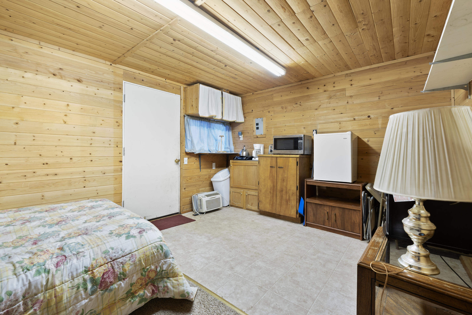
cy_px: 158
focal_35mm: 15
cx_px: 236
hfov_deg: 100.4
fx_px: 197
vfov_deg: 77.3
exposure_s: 2
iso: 100
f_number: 6.3
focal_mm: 10
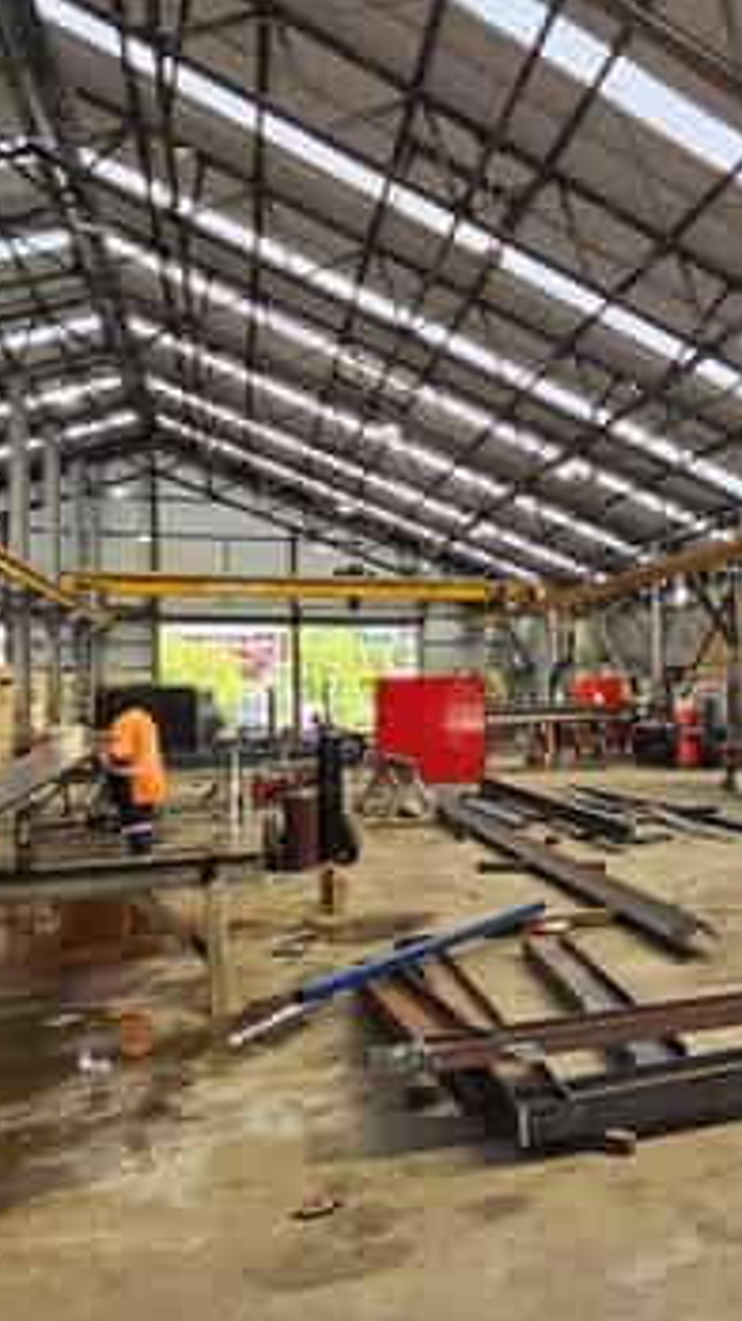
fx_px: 700
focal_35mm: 20
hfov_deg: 48.8
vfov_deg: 86.6
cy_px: 695
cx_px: 691
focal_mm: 2.2
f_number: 2.2
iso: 50
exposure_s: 1/126
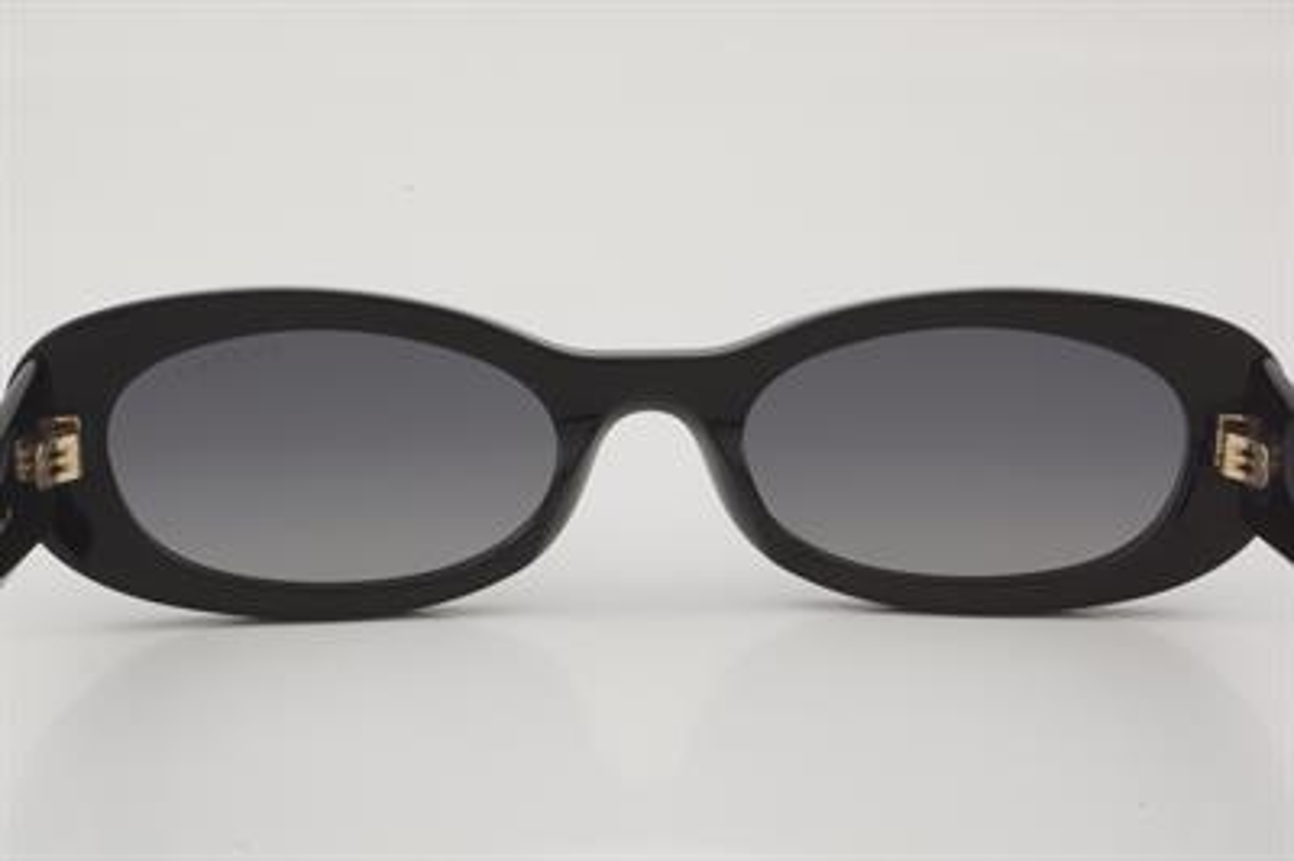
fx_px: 2963
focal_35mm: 82
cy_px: 430
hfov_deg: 24.6
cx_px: 647
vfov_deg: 16.5
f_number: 32
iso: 100
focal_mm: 55
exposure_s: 1/3
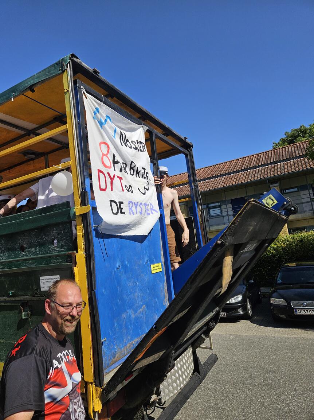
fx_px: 279
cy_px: 210
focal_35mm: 23
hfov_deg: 58.8
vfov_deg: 74.0
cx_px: 157
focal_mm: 5.4
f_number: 1.8
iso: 25
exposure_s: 1/2517
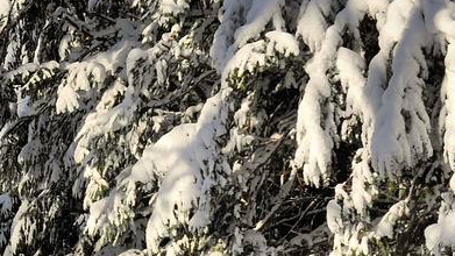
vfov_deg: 5.8
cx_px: -112
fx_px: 2522
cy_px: 261
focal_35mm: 209
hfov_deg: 10.1
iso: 200
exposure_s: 1/200
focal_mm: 78
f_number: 13
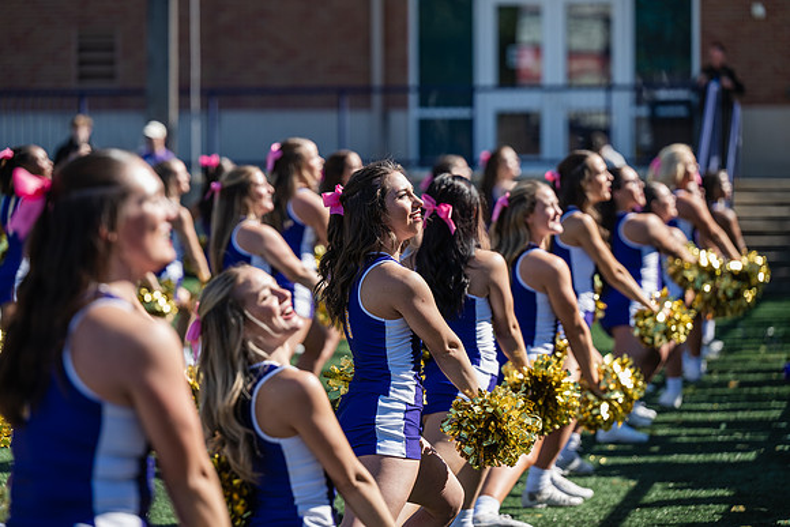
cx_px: 395
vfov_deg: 9.5
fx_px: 3183
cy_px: 264
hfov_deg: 14.2
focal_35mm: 145
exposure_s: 1/800
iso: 125
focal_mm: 145
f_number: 3.5
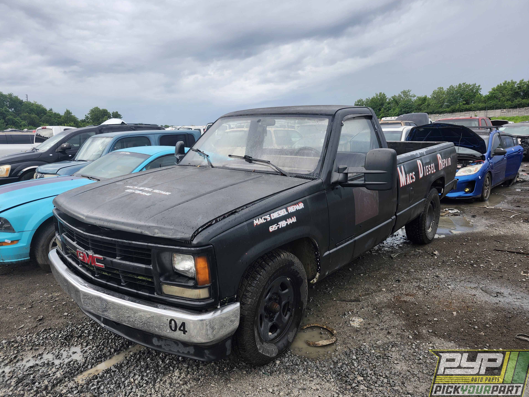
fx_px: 367
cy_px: 197
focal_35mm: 24
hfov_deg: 71.6
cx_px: 263
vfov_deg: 56.8
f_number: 1.8
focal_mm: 5.54
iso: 25
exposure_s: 1/341
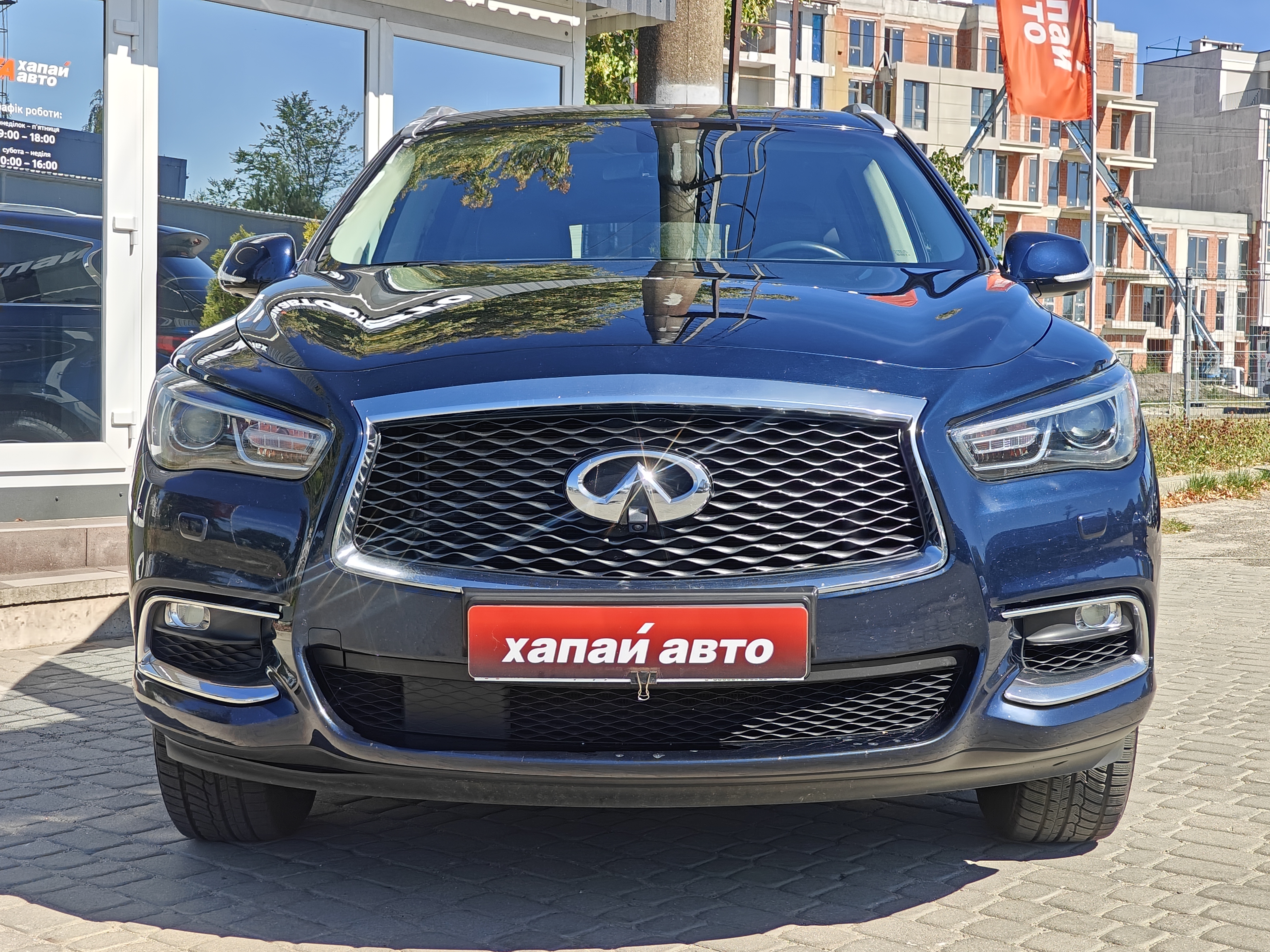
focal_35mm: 47
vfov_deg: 30.9
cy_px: 476
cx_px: 635
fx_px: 1724
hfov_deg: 40.4
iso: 50
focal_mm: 7.08
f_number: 2
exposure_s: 1/1237
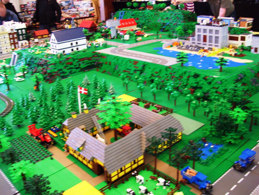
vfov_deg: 39.7
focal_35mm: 36
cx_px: 130
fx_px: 269
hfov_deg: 51.4
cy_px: 98
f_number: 2.7
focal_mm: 6
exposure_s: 1/8
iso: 160
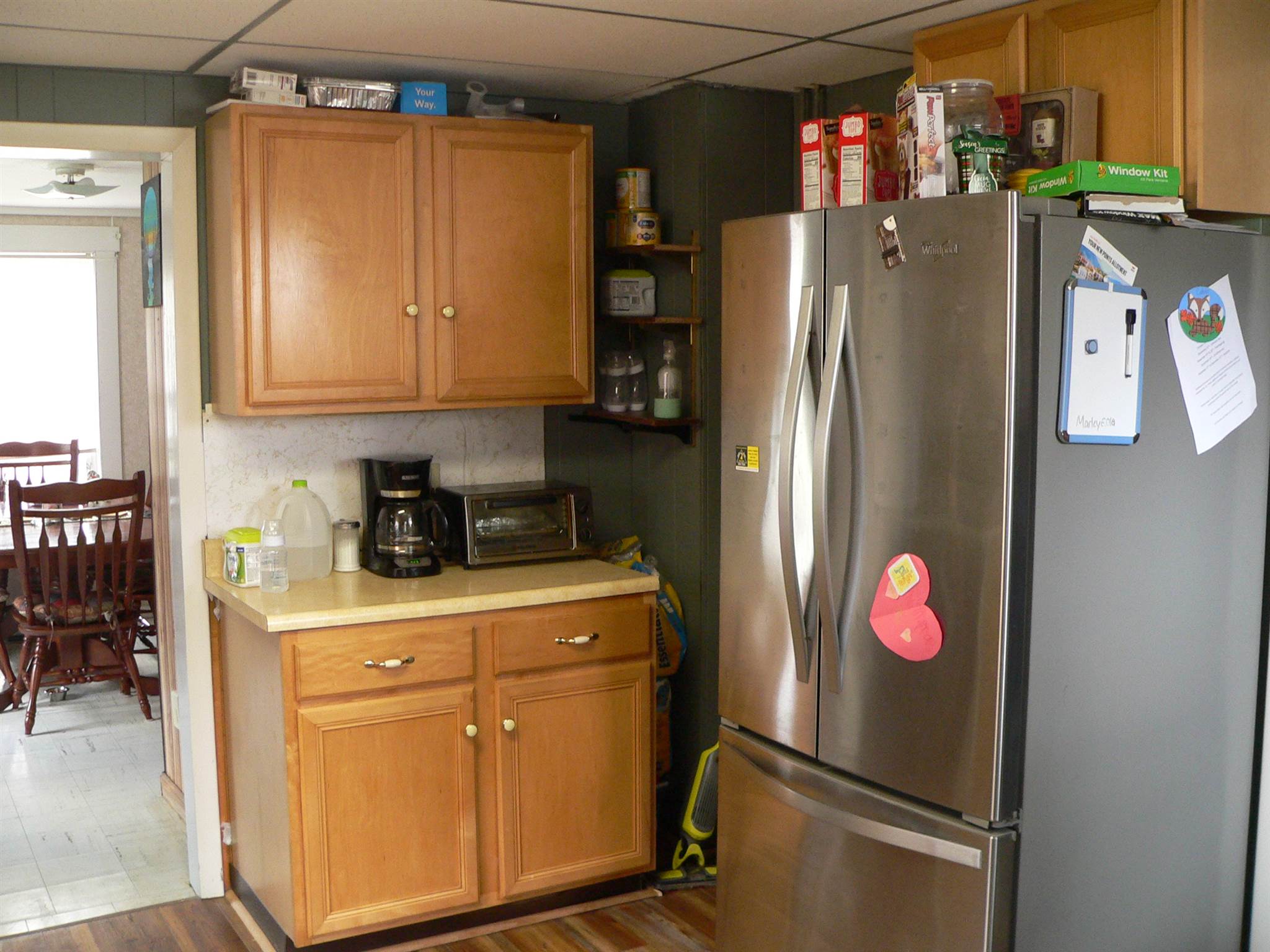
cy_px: 476
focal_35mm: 36
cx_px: 635
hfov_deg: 51.4
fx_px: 1321
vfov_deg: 39.7
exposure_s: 1/13
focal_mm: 6
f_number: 2.8
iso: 200
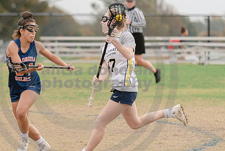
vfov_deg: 3.0
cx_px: 13
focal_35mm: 454
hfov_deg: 4.5
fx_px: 2840
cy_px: 90
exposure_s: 1/1250
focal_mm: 155
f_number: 2.8
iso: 280
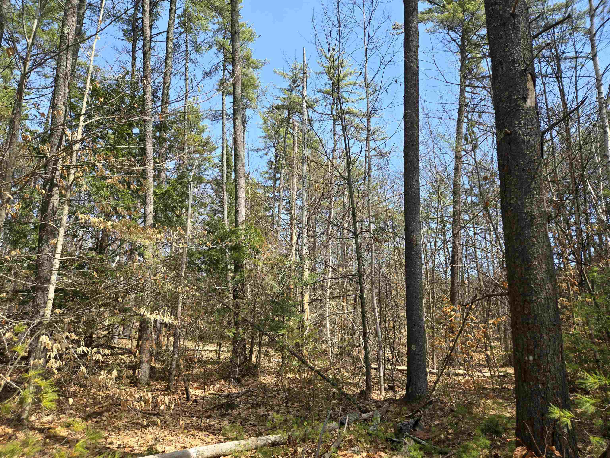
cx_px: 305
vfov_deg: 58.9
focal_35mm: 23
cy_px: 229
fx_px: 405
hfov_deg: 73.9
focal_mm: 5.4
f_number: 1.8
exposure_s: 1/714
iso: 25
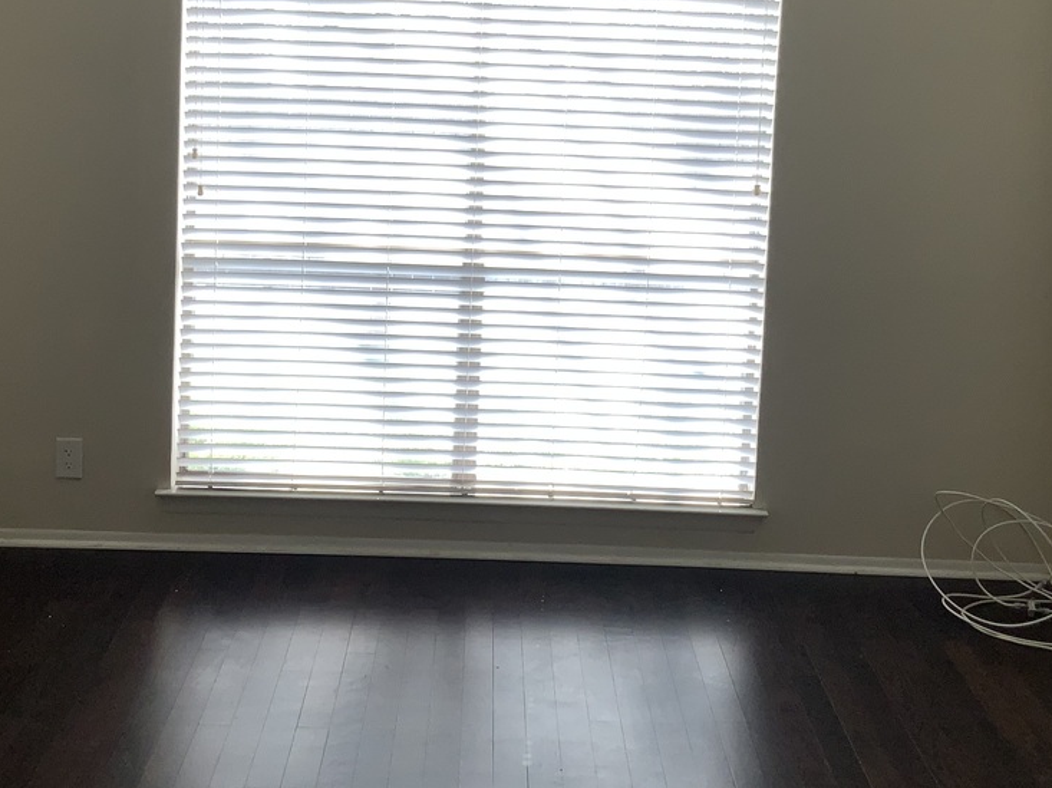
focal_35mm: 57
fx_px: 1731
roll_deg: -1.3
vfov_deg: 25.3
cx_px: 520
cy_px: 174
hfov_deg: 33.8
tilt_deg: -5.4
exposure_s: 1/120
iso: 16
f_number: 1.8
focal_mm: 3
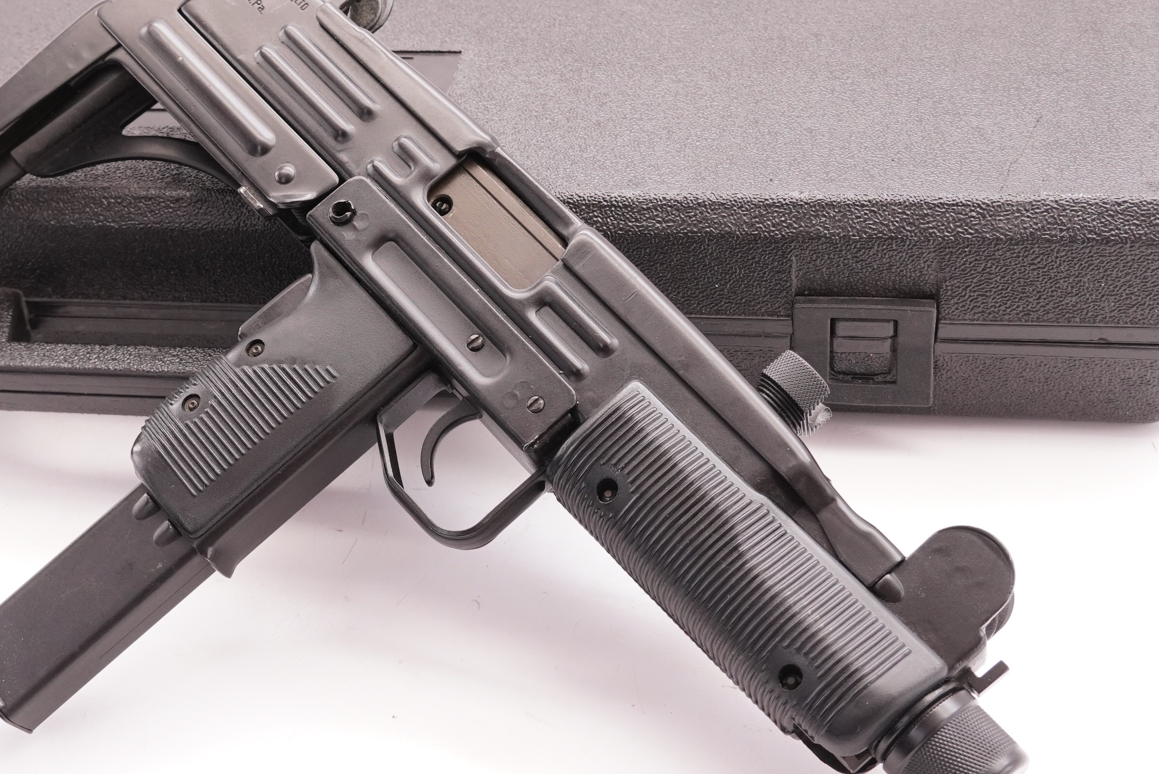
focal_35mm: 59
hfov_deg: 33.7
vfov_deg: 23.0
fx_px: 1900
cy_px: 411
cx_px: 404
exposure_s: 1/125
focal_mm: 22
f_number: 5.6
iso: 1000
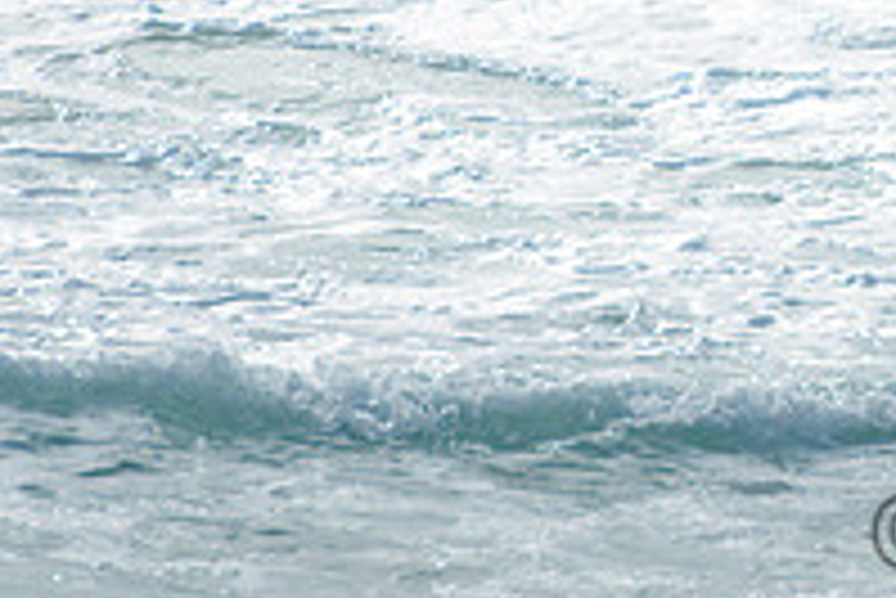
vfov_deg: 1.0
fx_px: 35616
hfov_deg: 1.4
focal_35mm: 1430
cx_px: 1515
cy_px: -410
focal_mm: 400
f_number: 13
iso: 500
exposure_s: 1/1600
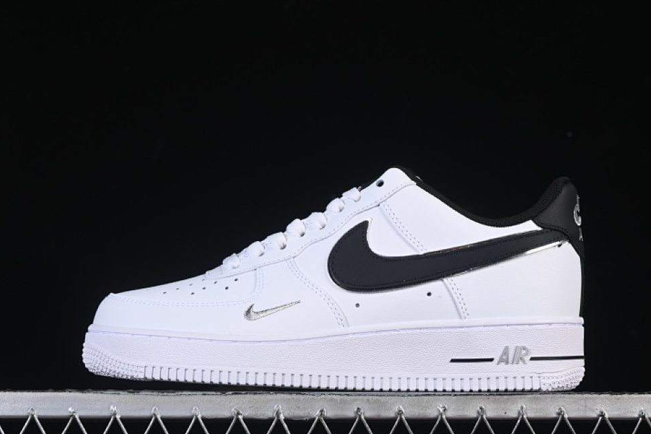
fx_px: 1519
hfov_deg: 24.2
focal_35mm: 84
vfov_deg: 16.3
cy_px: 242
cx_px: 335
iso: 160
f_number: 8
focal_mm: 50
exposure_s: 1/100
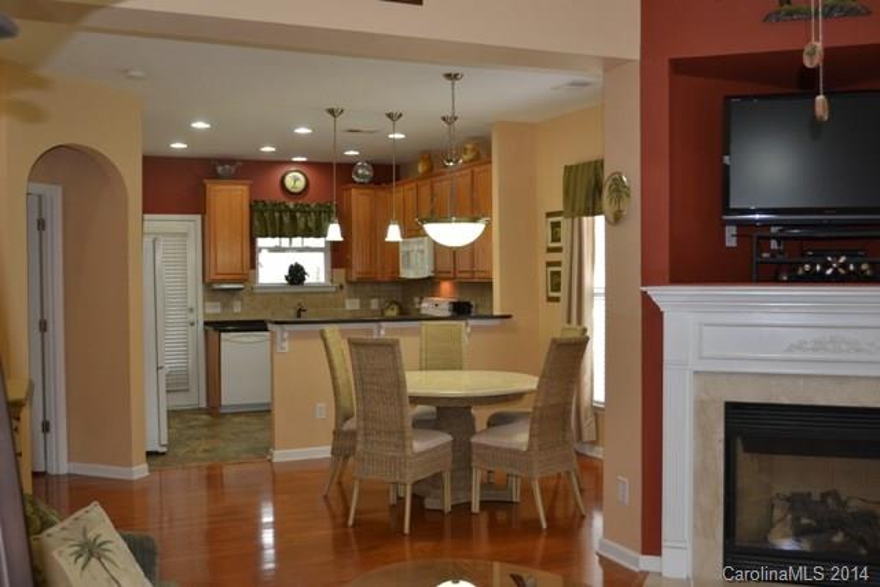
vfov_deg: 36.9
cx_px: 440
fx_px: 880
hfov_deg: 53.1
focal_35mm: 36
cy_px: 294
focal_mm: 24
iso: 400
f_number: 4
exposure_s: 1/60
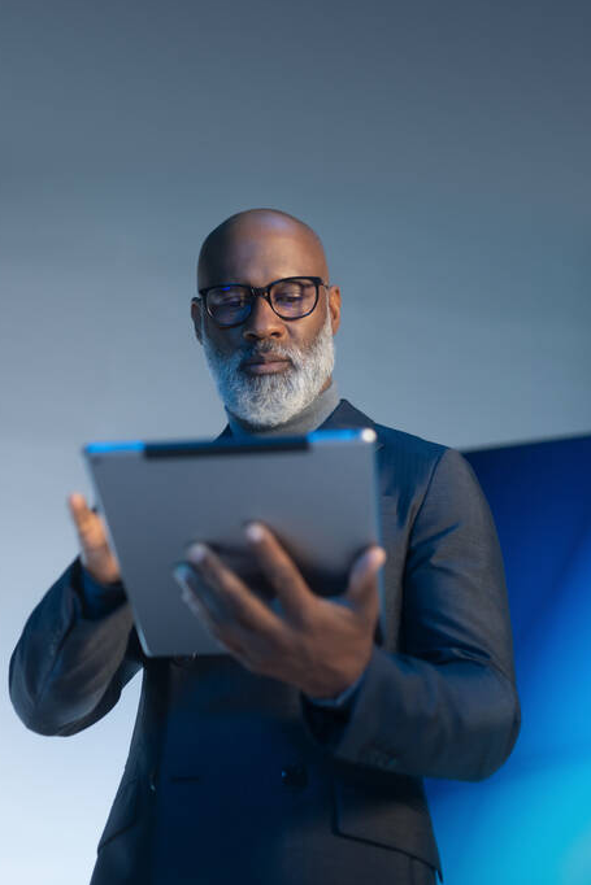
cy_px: 452
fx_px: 1354
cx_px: 284
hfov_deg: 24.6
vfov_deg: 36.2
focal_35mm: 55
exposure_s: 1/160
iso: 640
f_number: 2.2
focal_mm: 50
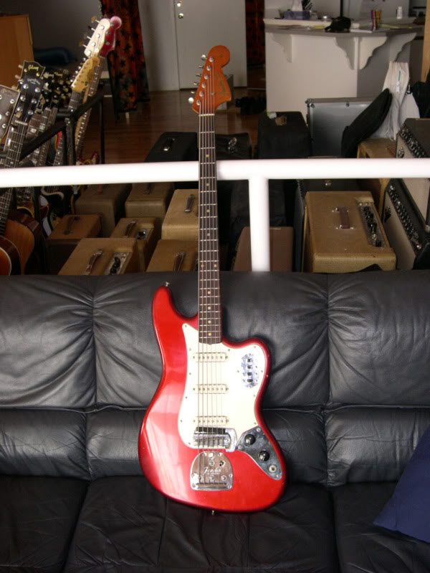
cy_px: 286
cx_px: 215
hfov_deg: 37.7
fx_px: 629
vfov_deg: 49.0
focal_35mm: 38
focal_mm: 8
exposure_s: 1/26.1
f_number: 2.8
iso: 200
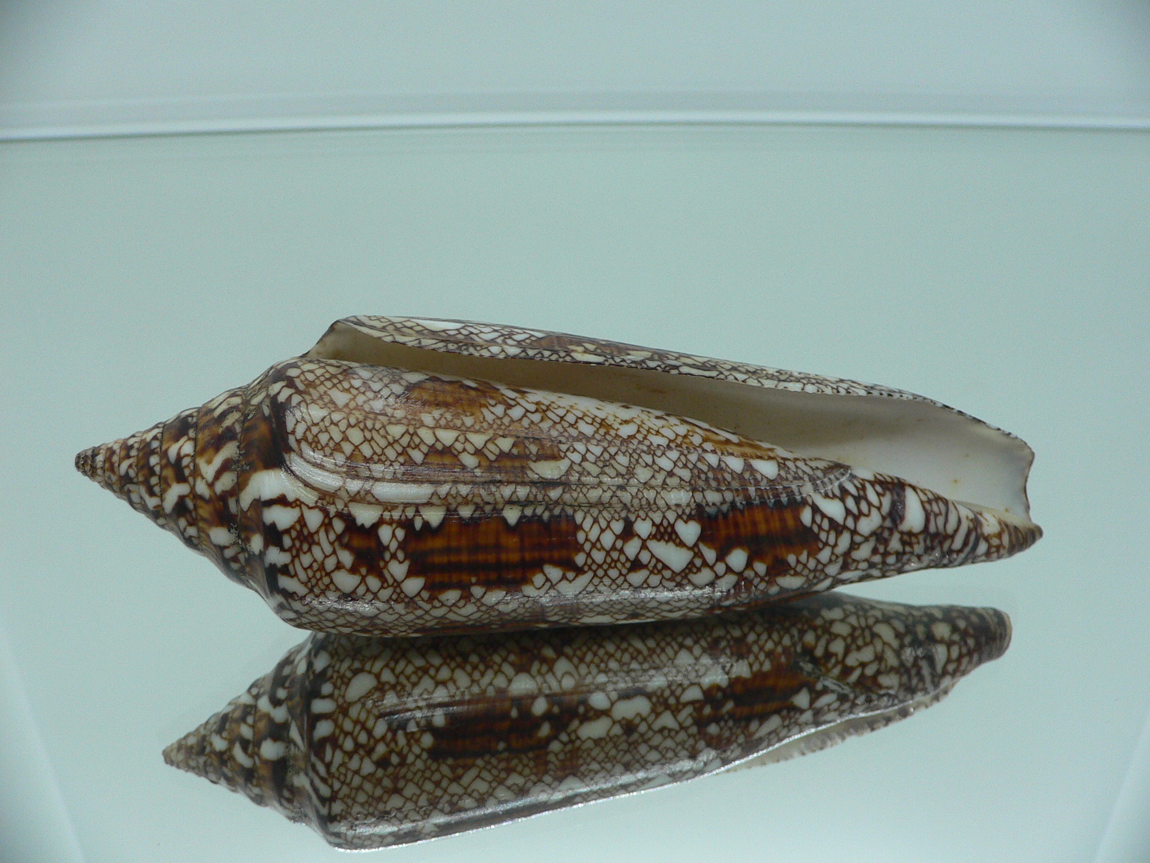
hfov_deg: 52.6
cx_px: 575
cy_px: 432
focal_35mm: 35
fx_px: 1163
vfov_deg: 40.7
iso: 150
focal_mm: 4.6
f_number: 2.8
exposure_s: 1/60
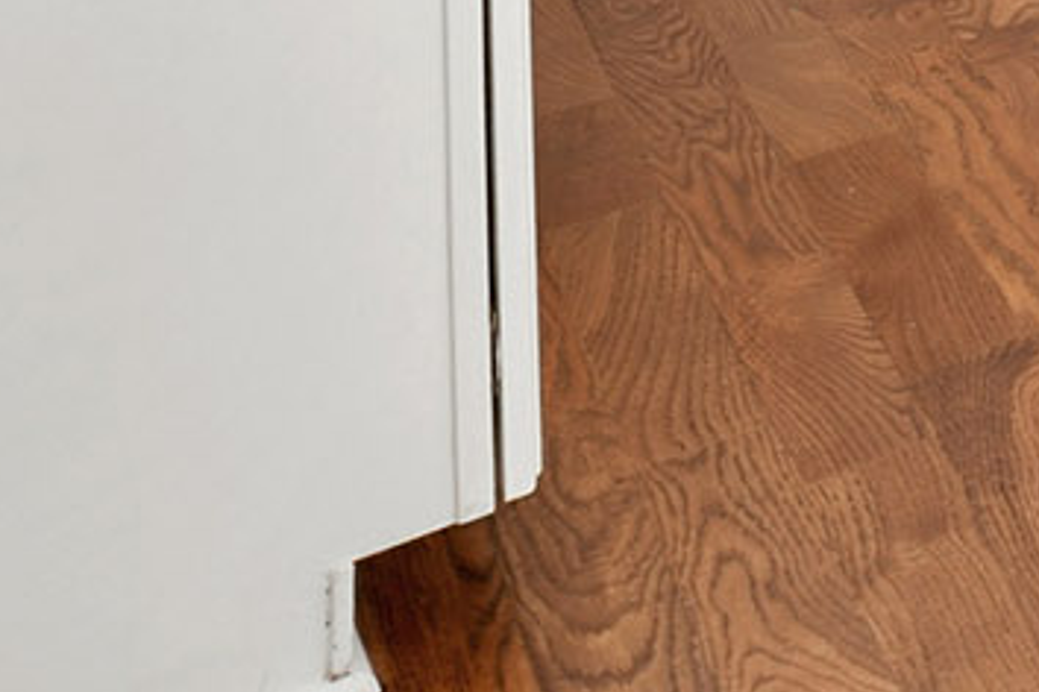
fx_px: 2511
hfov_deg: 11.9
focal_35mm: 87
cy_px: -1262
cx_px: 3041
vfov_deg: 11.2
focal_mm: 14
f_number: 8
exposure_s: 1/15
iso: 100
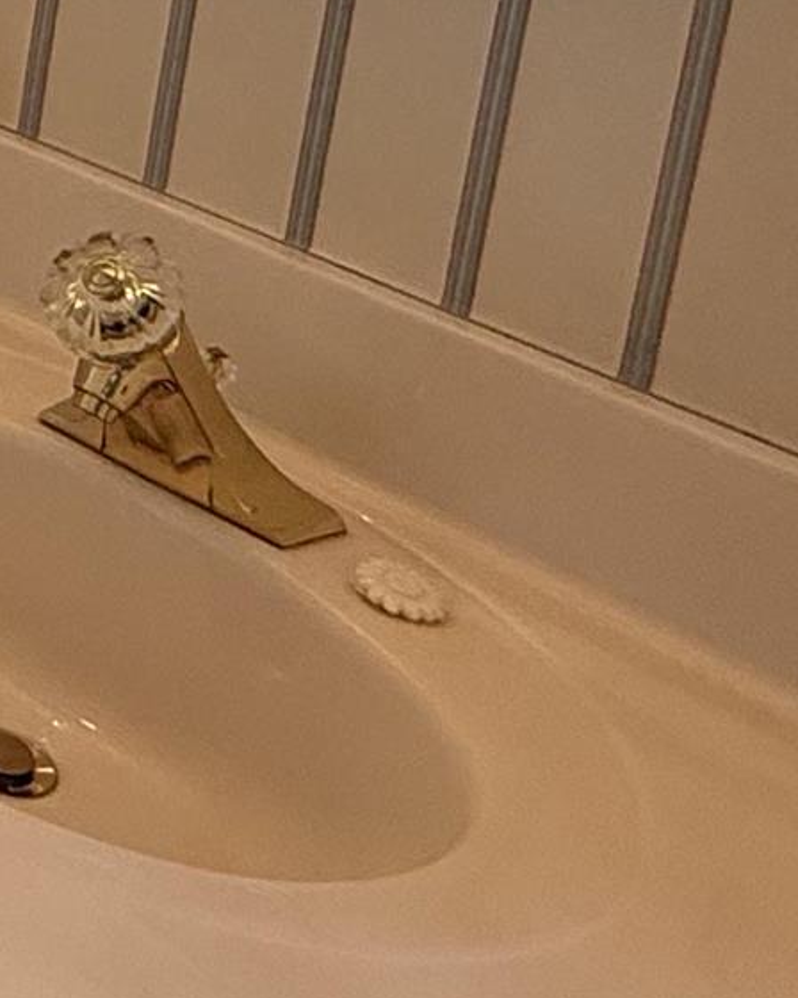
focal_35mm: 75
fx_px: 2214
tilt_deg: -9.6
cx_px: -698
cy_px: -274
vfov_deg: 22.8
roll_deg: -5.0
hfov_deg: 16.5
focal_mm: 2.22
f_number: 2.2
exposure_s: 1/120
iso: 200
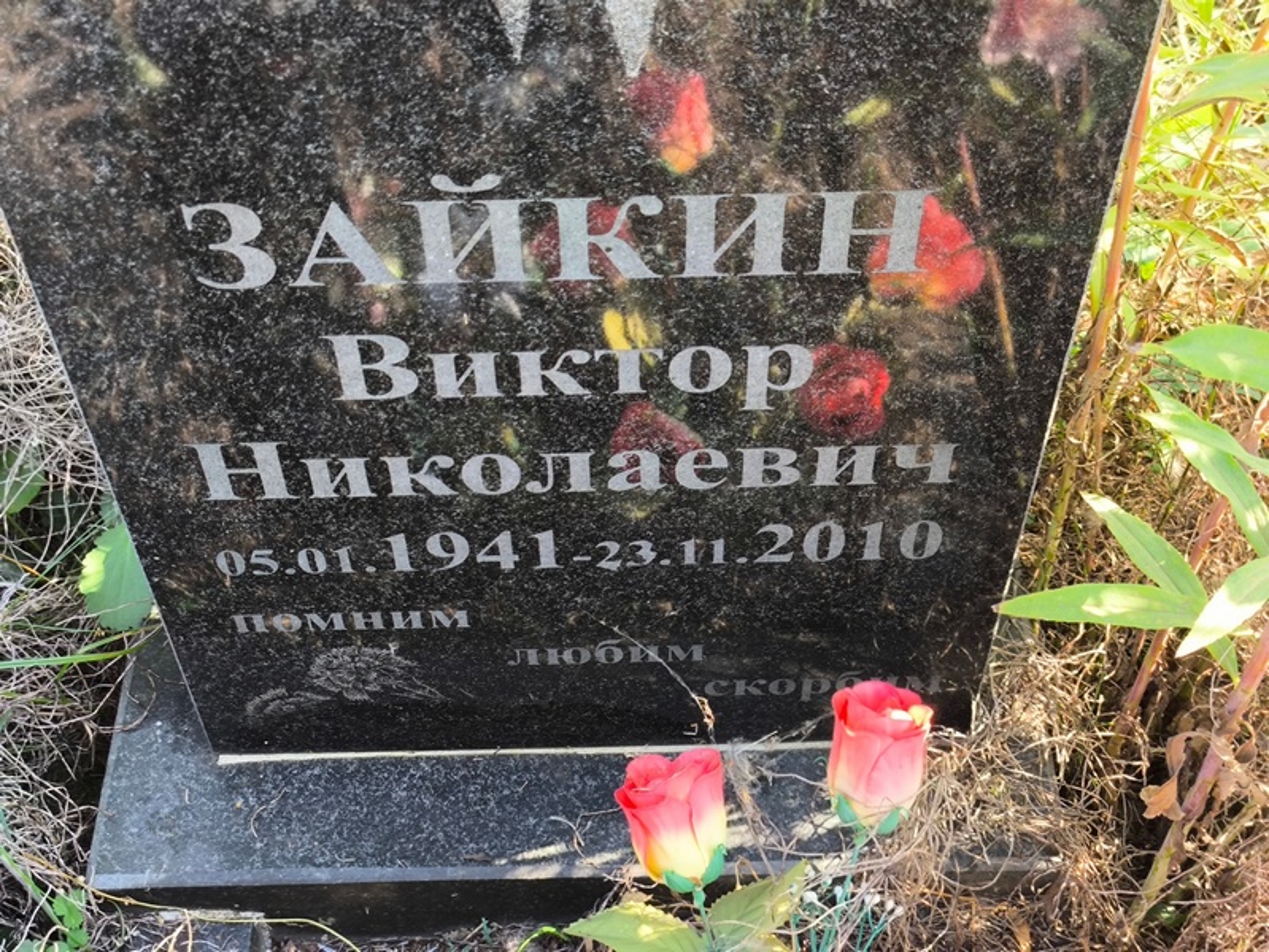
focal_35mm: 50
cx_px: 634
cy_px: 476
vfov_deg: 29.1
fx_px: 1834
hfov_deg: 38.2
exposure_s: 1/100
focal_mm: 4.71
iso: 80
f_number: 1.7
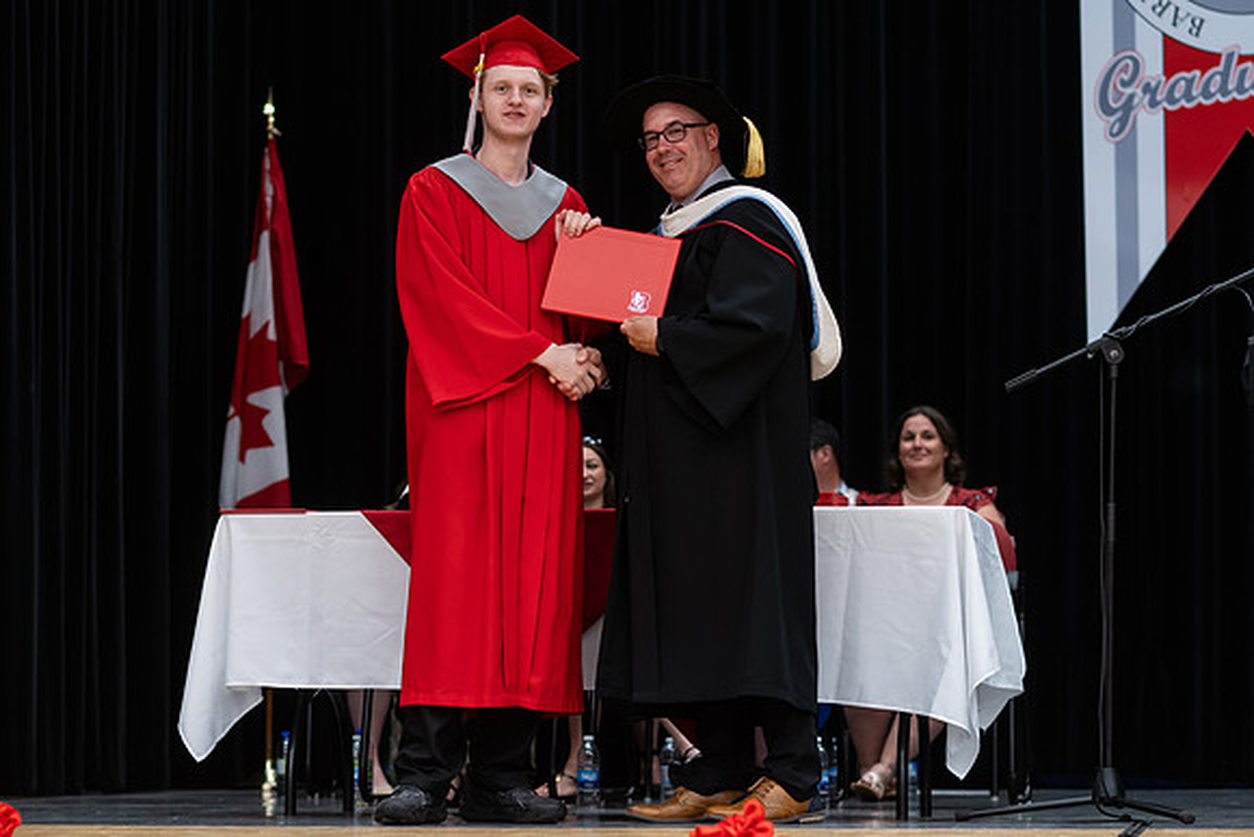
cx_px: 627
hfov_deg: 18.9
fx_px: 3773
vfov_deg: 12.7
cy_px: 442
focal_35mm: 108
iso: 1000
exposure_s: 1/200
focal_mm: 85
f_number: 2.8
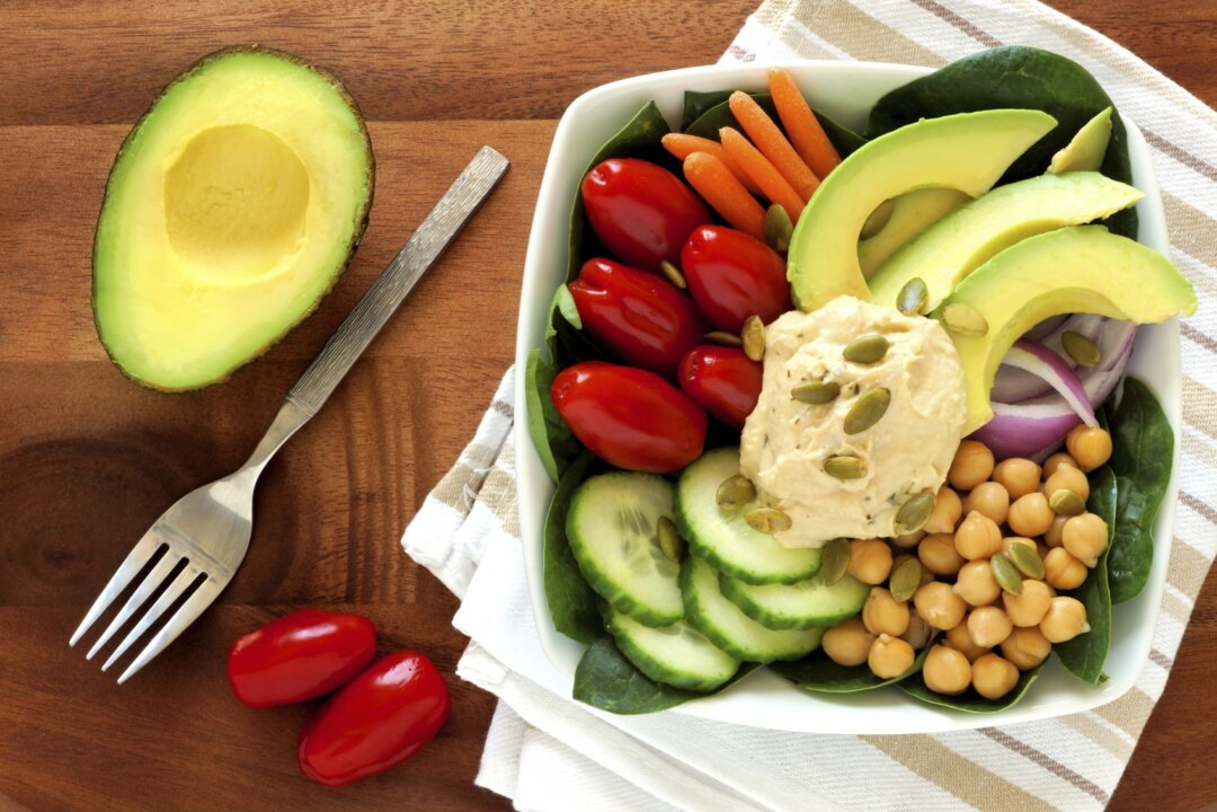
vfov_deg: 25.8
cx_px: 608
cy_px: 406
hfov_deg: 37.9
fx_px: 1775
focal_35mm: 52
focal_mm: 35
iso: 100
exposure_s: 1/1.25
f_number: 18
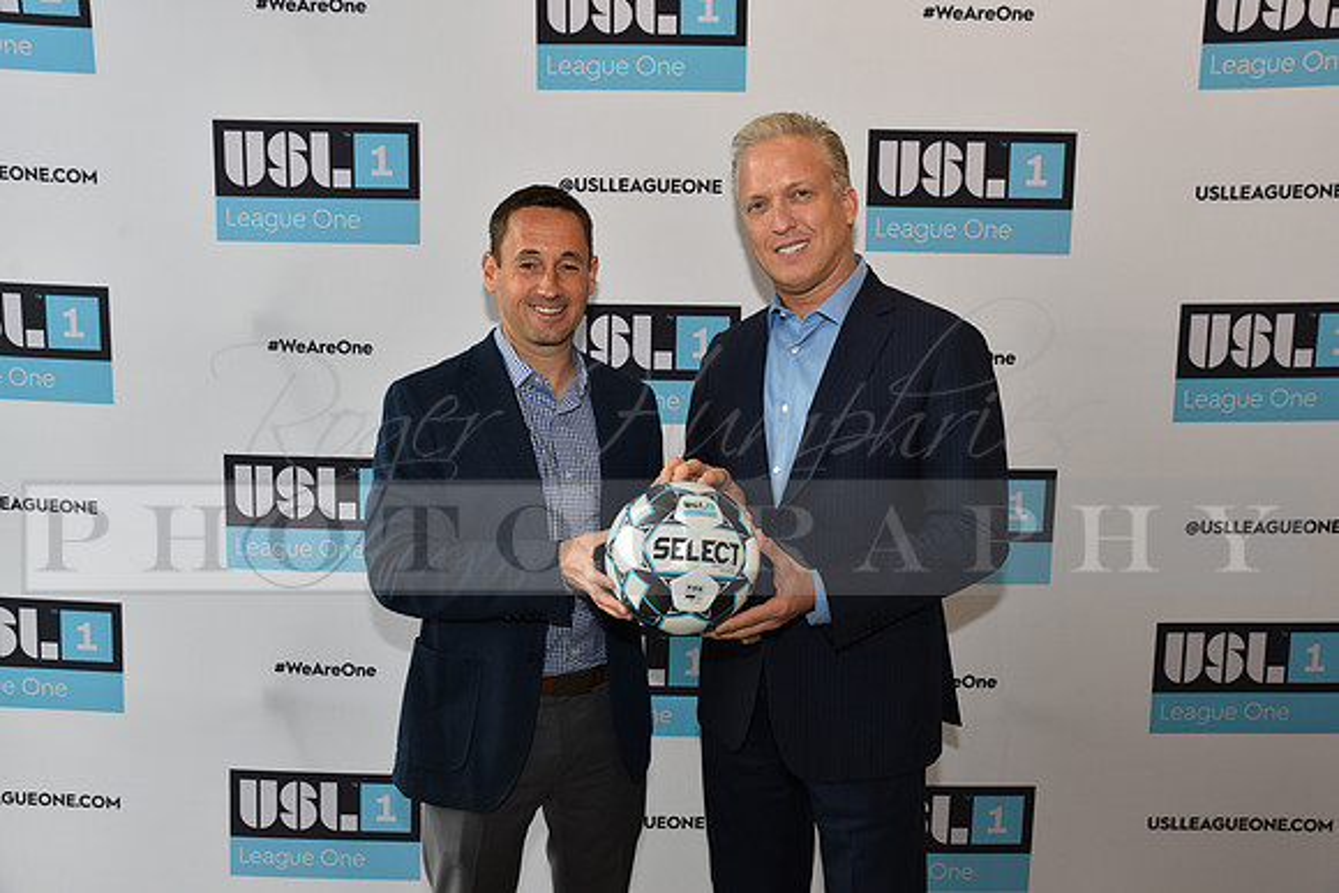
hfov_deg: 58.7
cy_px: 446
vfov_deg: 41.1
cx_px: 670
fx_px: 1190
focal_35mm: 32
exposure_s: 1/60
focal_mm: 32
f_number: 5.6
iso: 400
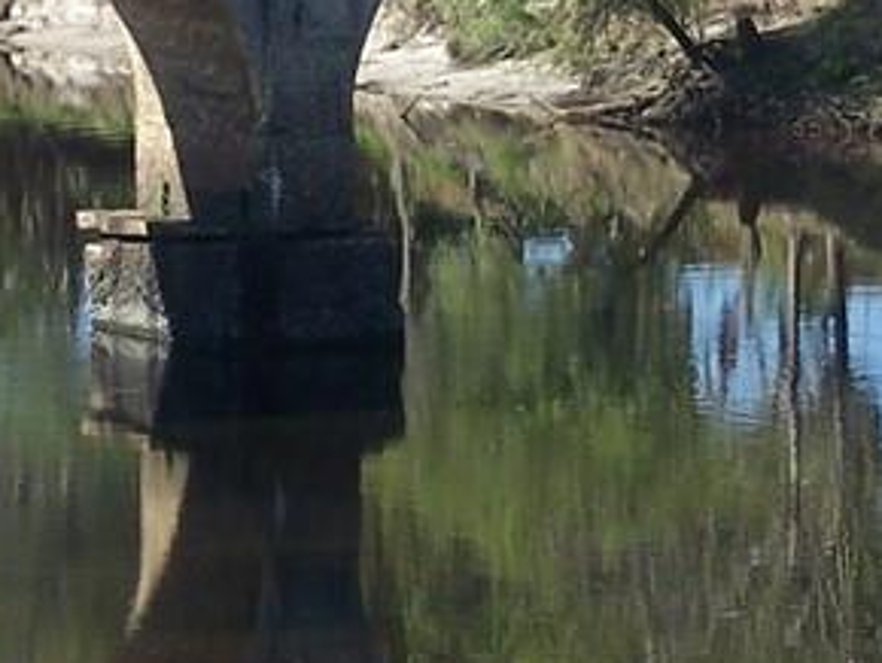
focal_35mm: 281
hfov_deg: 7.0
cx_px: 67
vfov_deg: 5.3
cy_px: 94
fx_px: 7166
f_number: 3.2
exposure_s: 1/500
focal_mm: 10.7
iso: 64
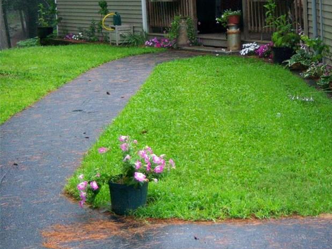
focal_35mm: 93
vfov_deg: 15.8
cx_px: 275
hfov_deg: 20.8
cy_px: 50
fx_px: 891
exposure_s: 1/60
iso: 200
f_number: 3.4
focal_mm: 11.7
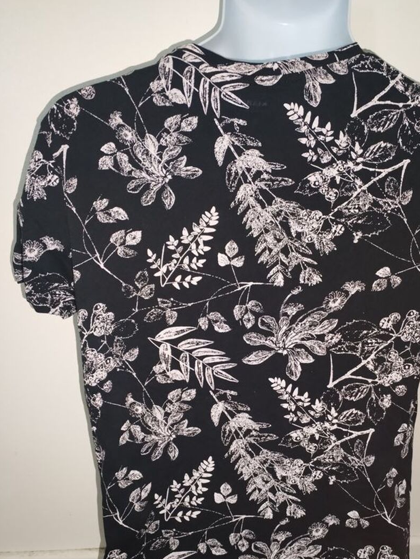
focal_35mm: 33
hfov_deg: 42.6
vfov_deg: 54.9
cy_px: 337
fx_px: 534
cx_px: 265
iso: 1601
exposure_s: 1/25
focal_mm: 4.75
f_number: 1.8
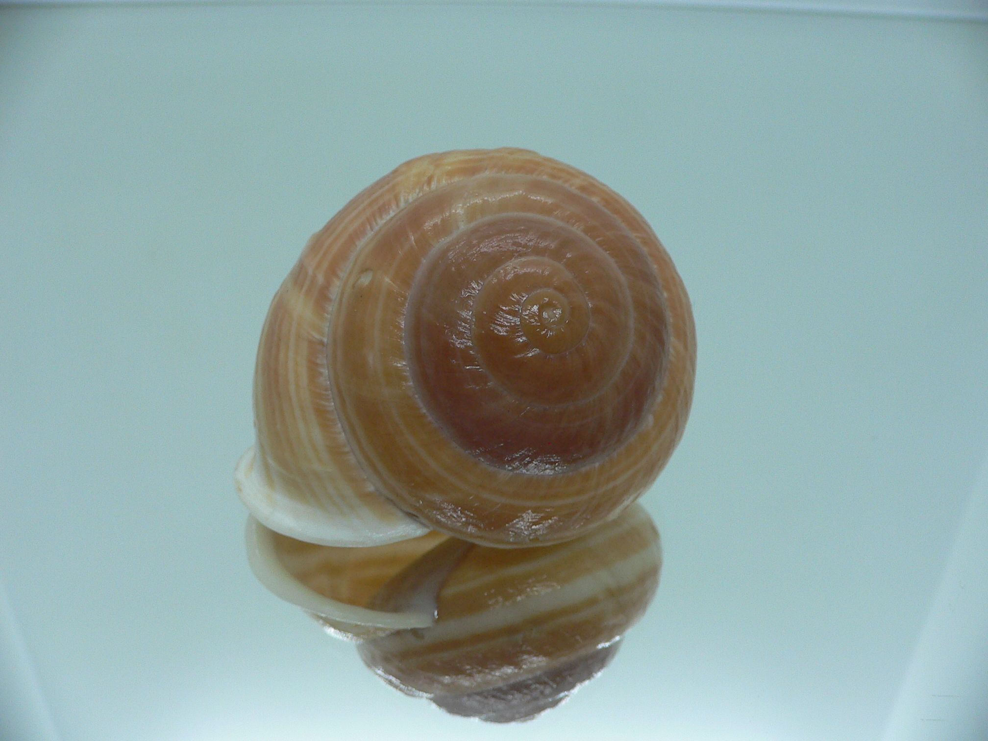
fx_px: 999
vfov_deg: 40.7
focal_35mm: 35
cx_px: 494
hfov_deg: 52.6
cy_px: 370
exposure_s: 1/60
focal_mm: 4.6
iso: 100
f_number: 2.8
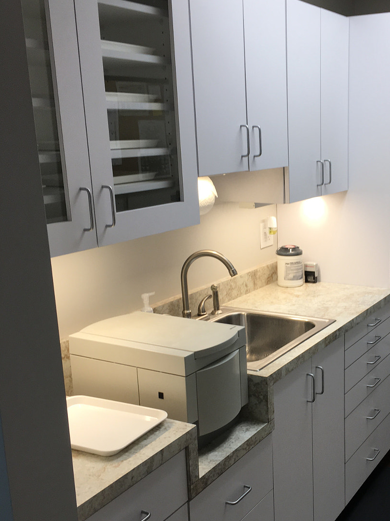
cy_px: 295
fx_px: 646
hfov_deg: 33.0
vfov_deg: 43.8
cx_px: 284
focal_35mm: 43
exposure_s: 1/60
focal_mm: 4.15
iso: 32
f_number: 2.2
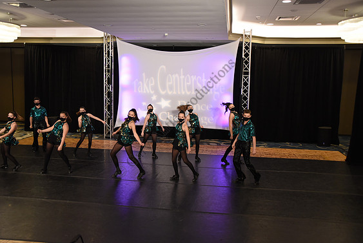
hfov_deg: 54.4
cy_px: 119
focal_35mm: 35
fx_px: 353
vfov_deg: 37.9
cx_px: 177
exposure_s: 1/400
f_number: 3.5
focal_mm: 34
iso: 2500
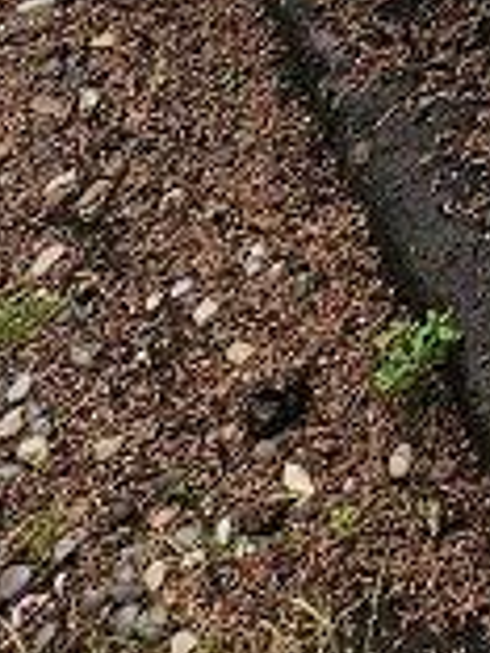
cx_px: 1491
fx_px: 2850
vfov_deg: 9.8
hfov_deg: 8.3
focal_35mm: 151
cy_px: -1335
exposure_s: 1/221
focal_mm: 5.4
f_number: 1.8
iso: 40
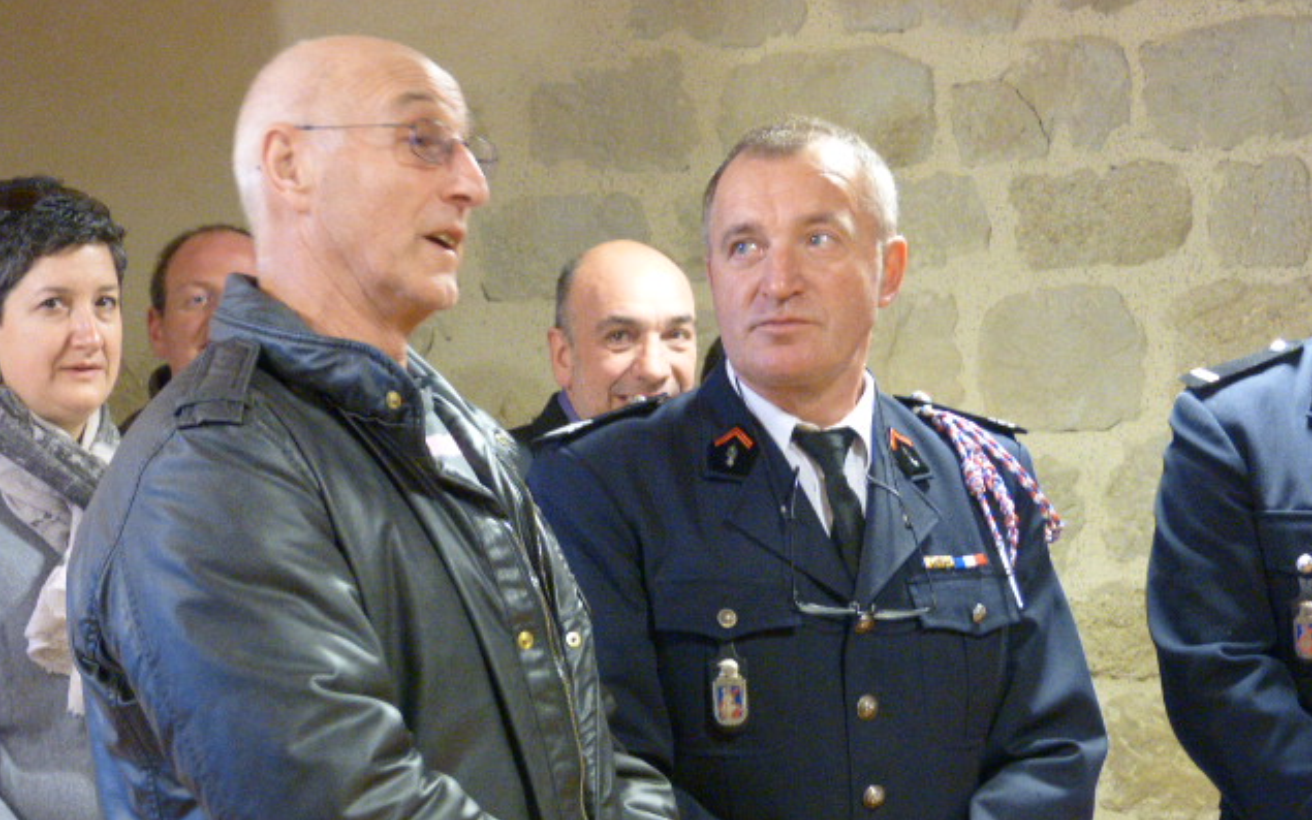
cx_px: 657
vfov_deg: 13.9
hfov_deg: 22.1
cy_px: 459
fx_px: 3361
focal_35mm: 94
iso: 800
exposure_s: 1/20
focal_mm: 15.8
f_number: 3.4
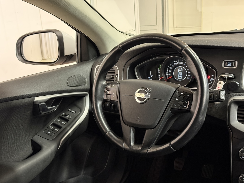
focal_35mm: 48
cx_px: 122
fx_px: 338
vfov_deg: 30.3
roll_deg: +4.7
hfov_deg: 39.7
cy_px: 92
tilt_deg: -16.5
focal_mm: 6.76
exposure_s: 1/25
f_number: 1.78
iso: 500
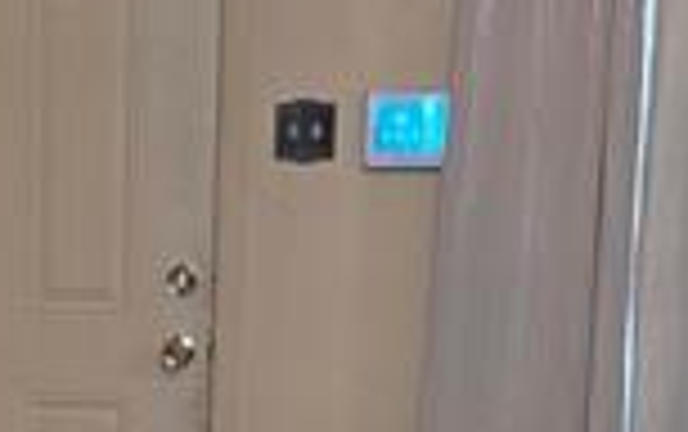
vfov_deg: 10.3
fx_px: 2290
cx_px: -63
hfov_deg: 16.6
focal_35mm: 122
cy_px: 720
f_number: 1.7
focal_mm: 6.3
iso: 250
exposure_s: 1/120
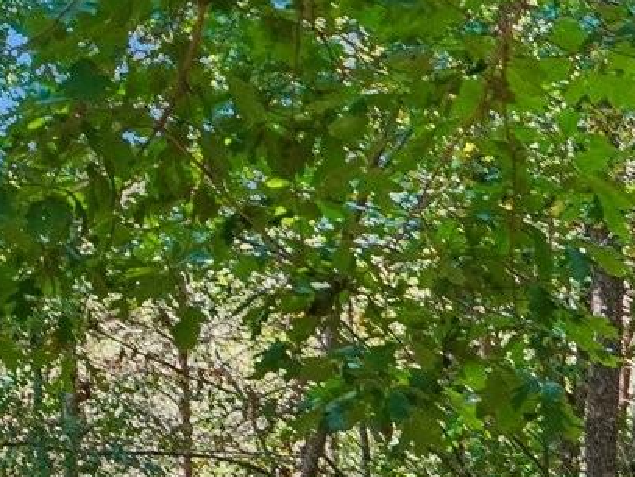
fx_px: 2662
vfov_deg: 9.8
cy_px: 808
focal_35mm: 145
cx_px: -758
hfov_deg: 11.7
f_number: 8
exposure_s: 1/15
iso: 400
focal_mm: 20
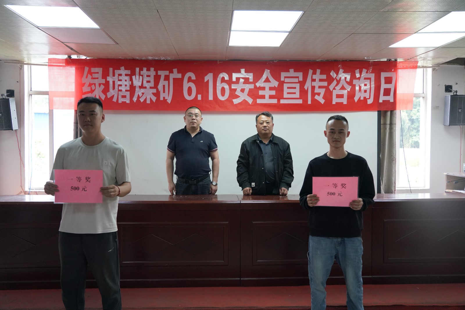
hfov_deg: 65.5
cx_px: 232
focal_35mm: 28
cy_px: 155
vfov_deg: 46.4
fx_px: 362
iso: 2500
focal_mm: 28
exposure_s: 1/160
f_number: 4
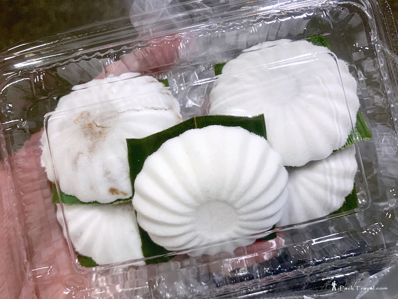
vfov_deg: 53.1
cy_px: 150
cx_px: 199
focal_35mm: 26
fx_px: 299
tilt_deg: -78.2
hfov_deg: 67.3
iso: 250
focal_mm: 4.25
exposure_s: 1/50
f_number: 1.8
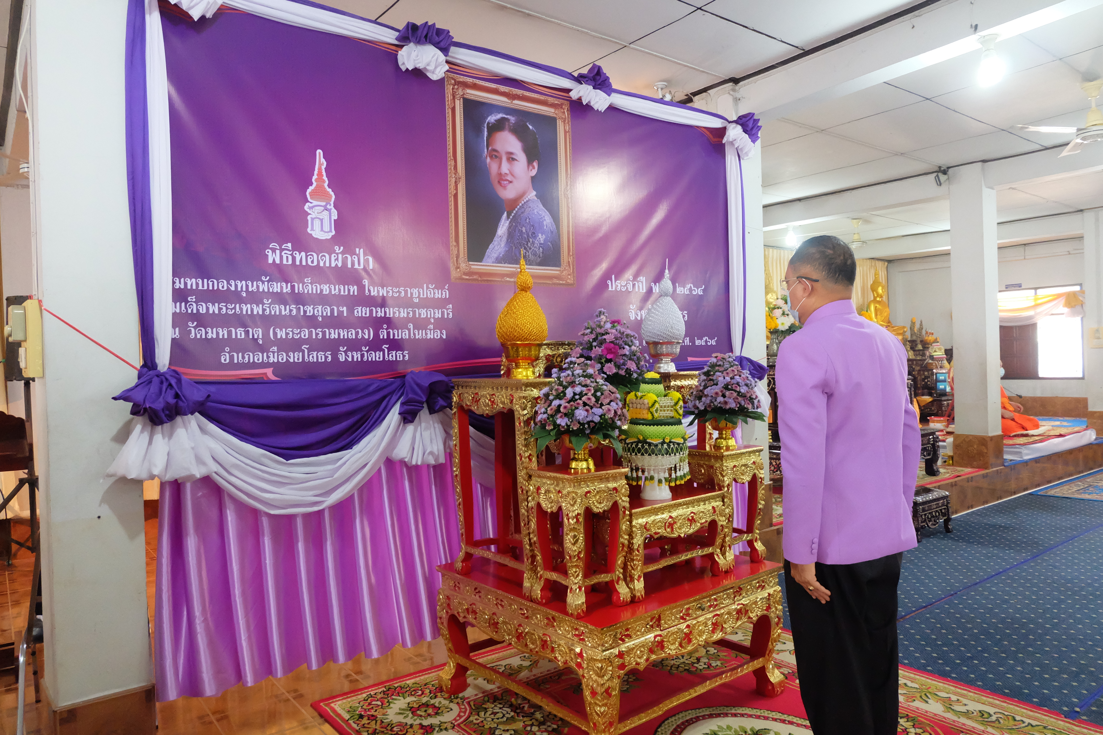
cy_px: 368
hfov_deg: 73.7
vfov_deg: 53.1
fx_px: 735
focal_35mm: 24
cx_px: 552
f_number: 3.5
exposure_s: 1/125
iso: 6400
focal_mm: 16
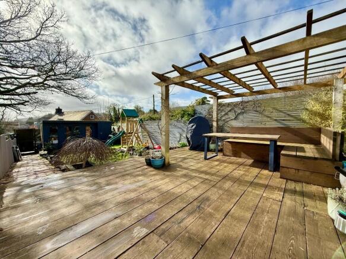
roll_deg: -0.1
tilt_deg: -1.7
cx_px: 173
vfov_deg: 85.7
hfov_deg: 102.1
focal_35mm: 14
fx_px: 140
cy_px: 130
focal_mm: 2.22
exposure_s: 1/2024
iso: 64
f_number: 2.2
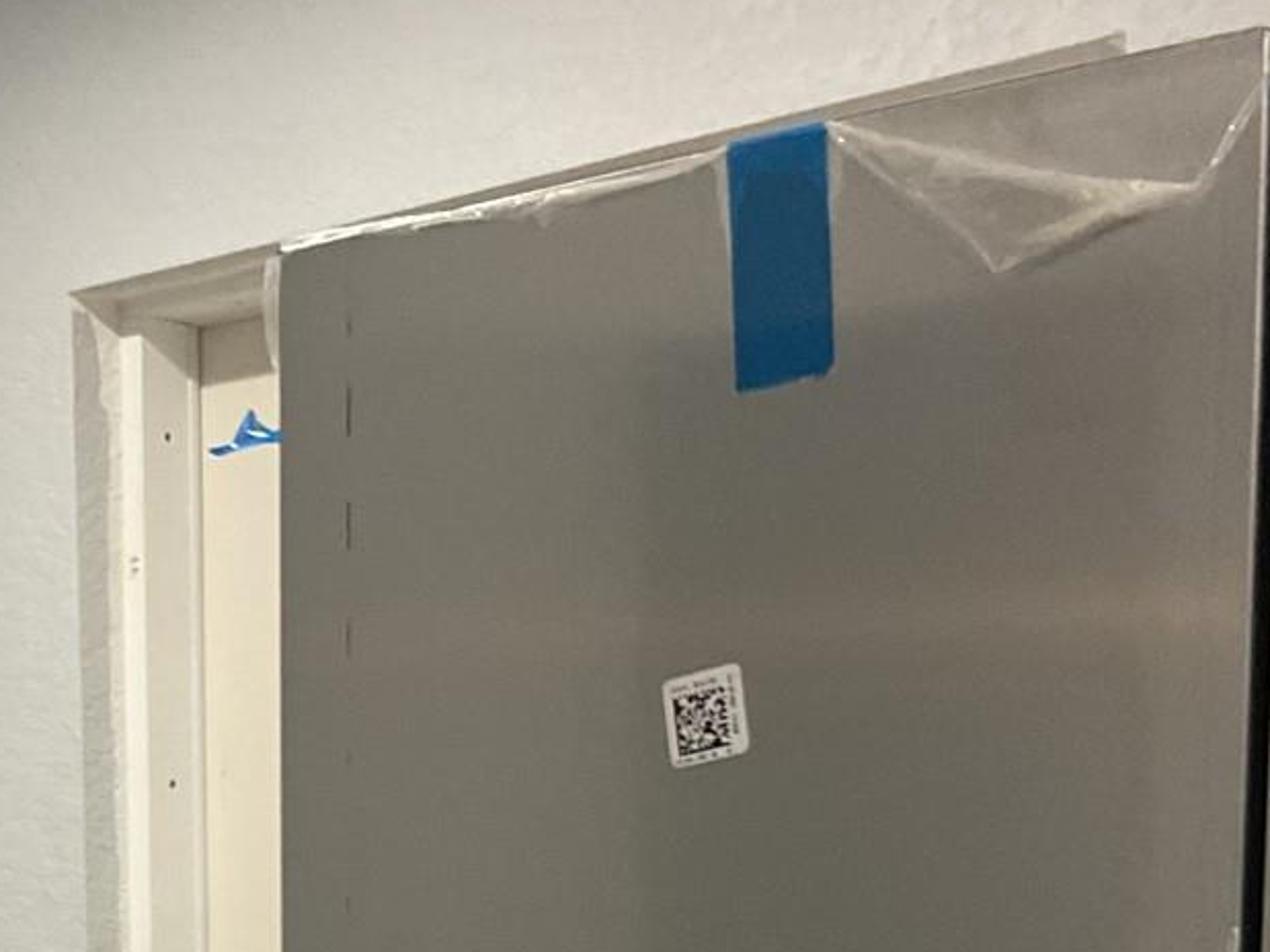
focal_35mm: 75
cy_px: 1208
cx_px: 103
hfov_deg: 25.1
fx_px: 2751
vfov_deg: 18.4
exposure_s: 1/60
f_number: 1.8
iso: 100
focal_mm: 3
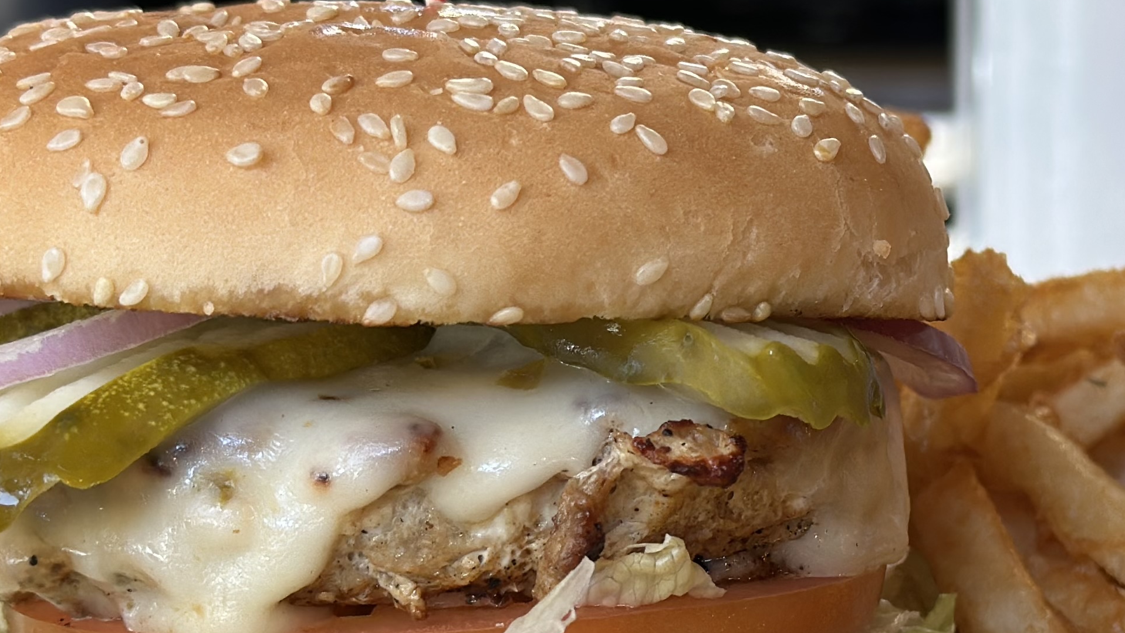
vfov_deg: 11.0
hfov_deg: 19.3
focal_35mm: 110
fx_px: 3281
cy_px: 362
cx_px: 825
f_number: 1.78
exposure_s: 1/65
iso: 80
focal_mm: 6.86
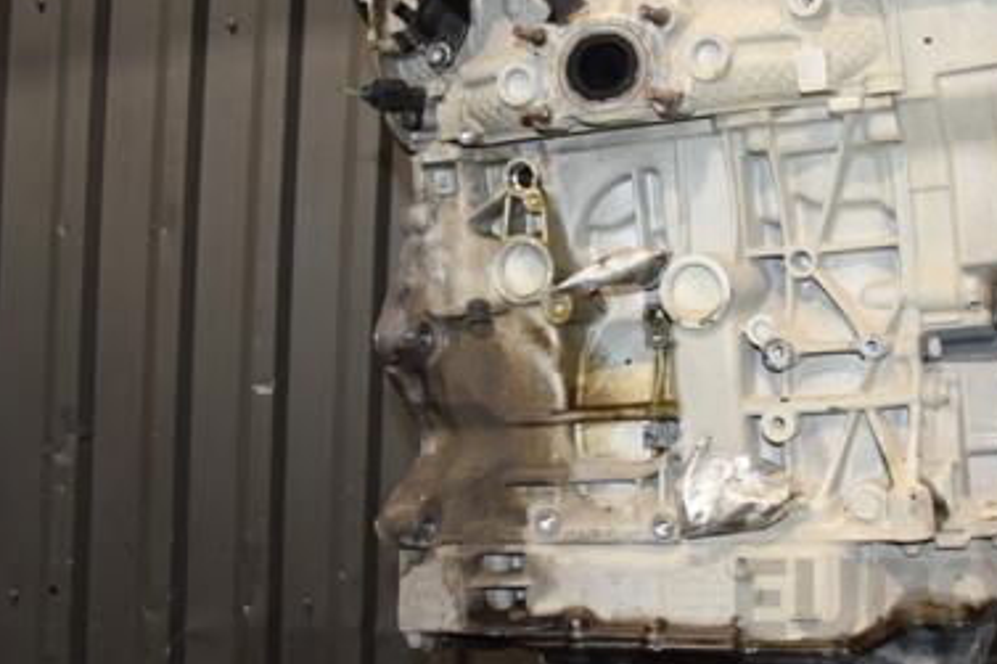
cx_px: 685
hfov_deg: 44.6
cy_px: 246
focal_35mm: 43
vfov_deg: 31.0
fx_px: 1190
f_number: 5
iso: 800
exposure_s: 1/60
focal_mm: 18
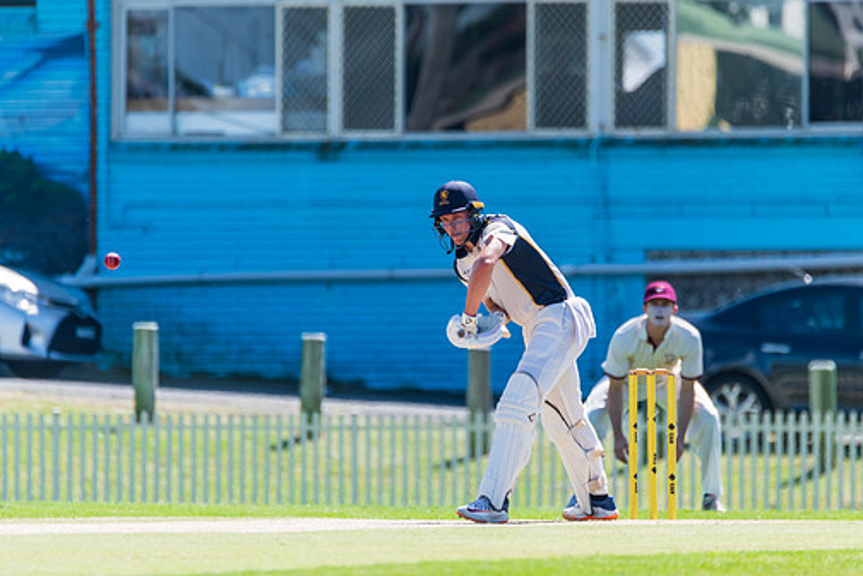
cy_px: 321
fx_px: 16564
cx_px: 471
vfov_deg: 2.0
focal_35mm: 691
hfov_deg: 3.0
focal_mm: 600
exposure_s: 1/1250
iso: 400
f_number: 6.3
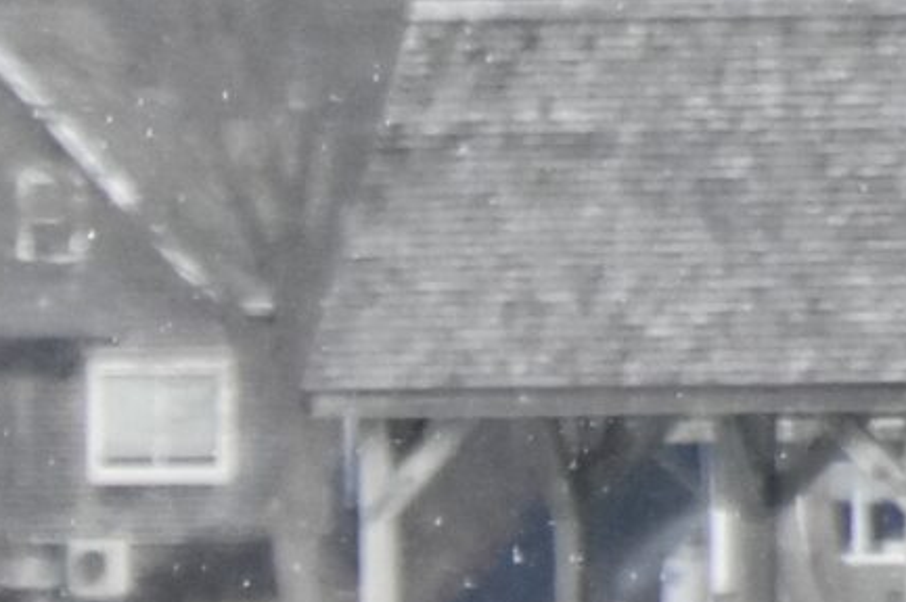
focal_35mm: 2663
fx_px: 66966
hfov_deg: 0.8
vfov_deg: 0.5
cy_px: 1615
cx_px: -1686
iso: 2000
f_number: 8
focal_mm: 300
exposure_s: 1/3333
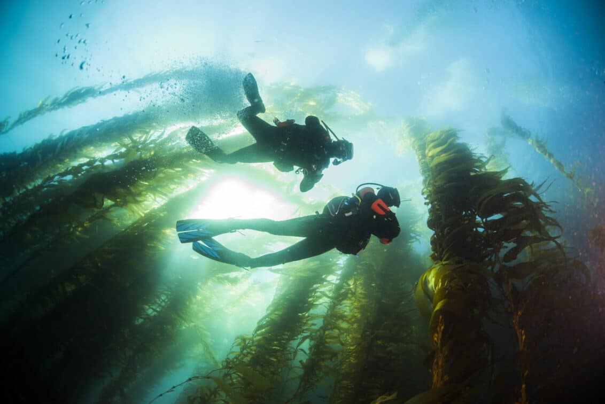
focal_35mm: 16
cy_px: 202
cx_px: 302
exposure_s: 1/160
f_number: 7.1
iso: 400
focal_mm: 16
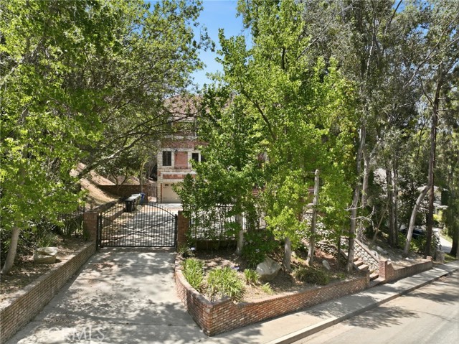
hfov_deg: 71.6
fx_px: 318
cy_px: 172
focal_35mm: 24
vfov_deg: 56.8
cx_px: 230
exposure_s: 1/800
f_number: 2.8
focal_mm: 12.3
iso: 120
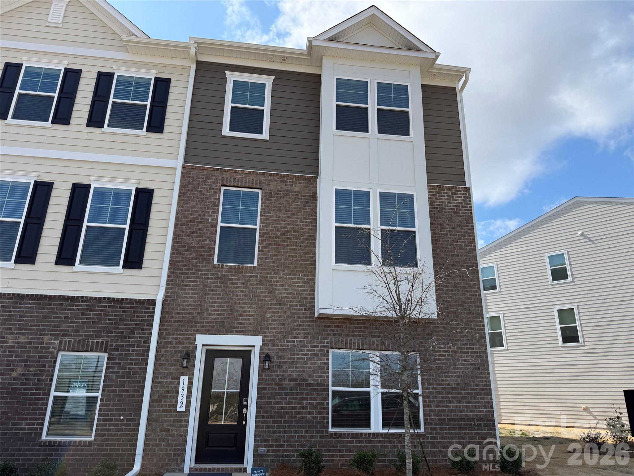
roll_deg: -1.1
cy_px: 238
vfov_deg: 56.8
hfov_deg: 71.6
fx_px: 440
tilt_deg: +19.3
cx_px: 317
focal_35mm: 24
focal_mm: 6.76
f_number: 1.78
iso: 80
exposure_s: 1/3759
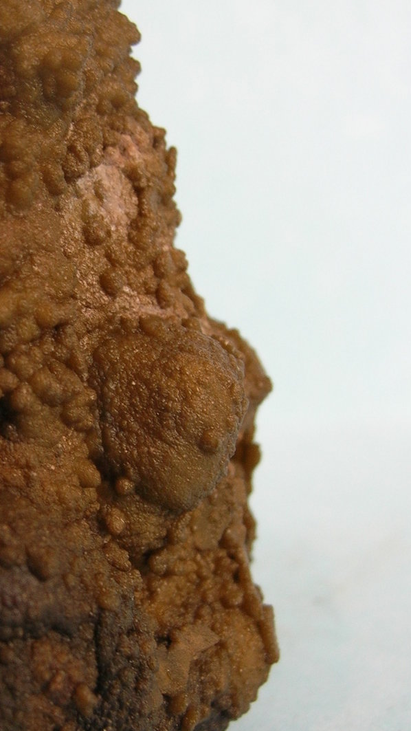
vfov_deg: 35.4
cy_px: 396
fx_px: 1143
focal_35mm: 59
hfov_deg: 20.0
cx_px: 48
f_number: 2.7
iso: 50
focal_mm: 6
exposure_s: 1/11.4
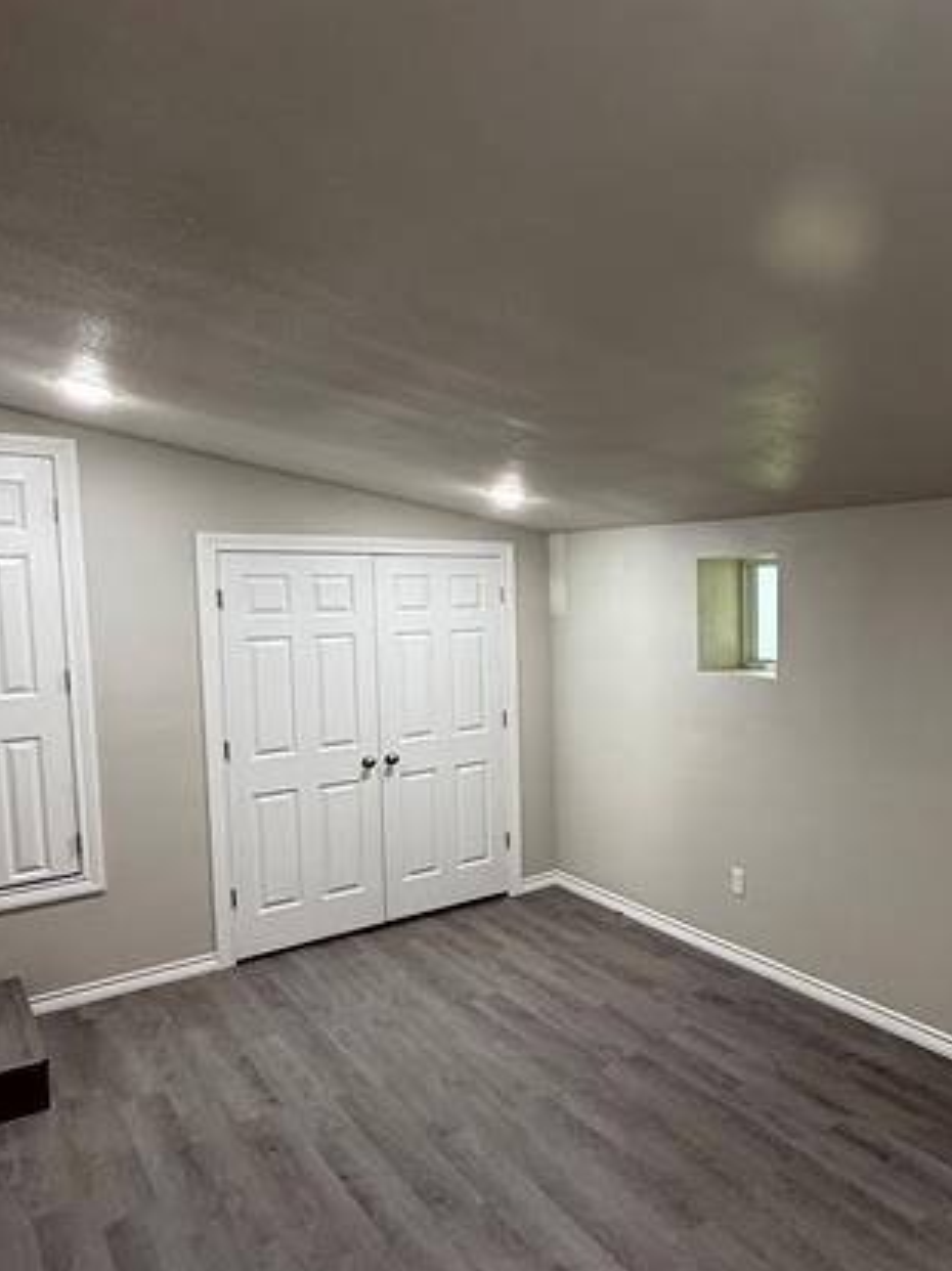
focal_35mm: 26
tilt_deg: -4.8
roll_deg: +0.5
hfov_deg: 50.7
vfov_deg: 67.3
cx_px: 722
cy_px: 660
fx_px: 954
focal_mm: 2.22
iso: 200
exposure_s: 1/60
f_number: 2.2
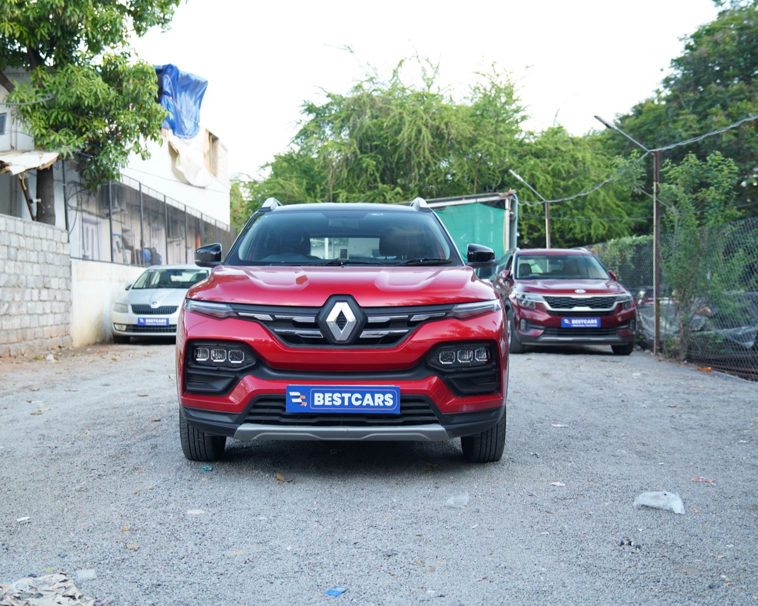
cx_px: 350
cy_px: 299
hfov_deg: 45.8
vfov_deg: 37.3
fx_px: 897
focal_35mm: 40
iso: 250
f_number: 2.8
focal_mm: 35
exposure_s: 1/125
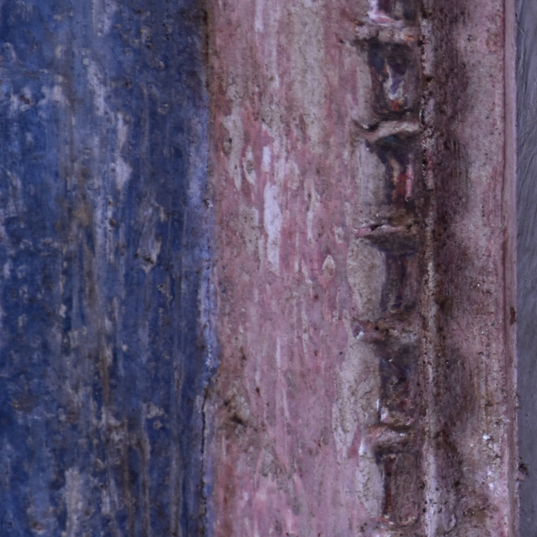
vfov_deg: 4.2
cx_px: 977
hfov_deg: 4.2
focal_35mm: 413
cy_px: 210
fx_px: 7246
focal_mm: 75
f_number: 5
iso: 200
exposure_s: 1/80
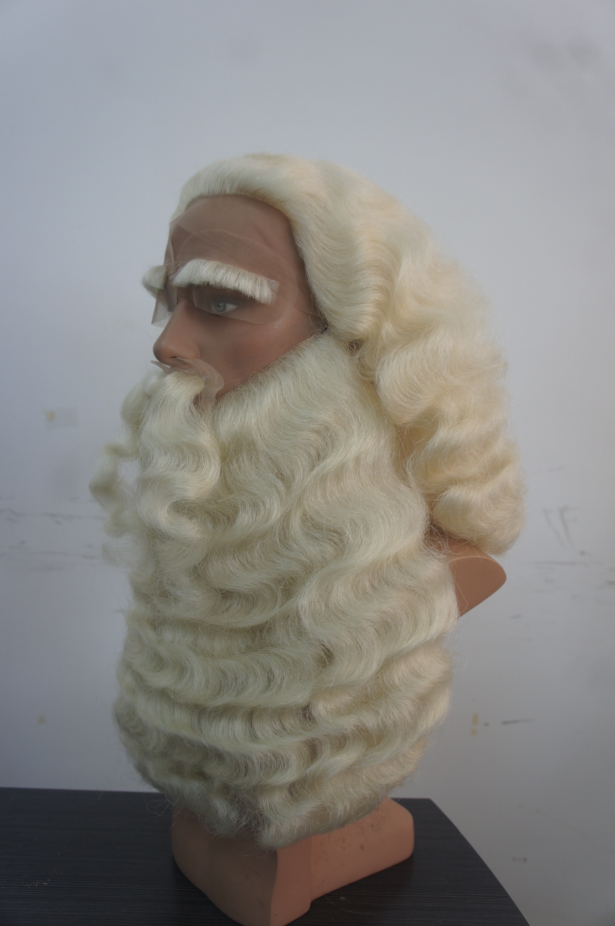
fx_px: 848
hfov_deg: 39.9
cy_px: 463
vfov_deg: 57.3
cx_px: 308
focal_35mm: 33
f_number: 4
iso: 200
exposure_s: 1/40
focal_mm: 22
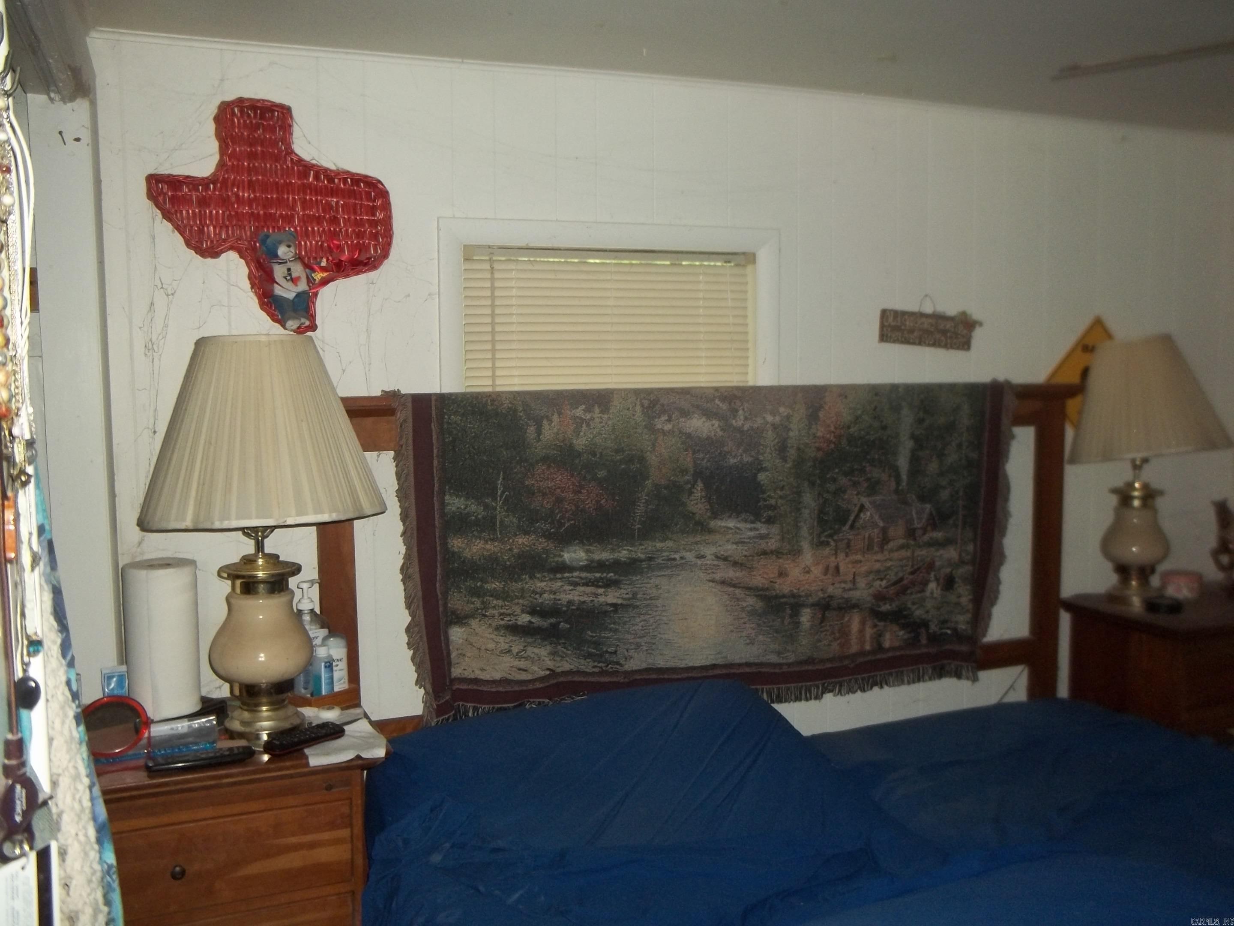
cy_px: 463
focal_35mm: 33
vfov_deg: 42.9
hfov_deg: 55.4
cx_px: 617
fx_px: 1176
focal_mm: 5.9
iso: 160
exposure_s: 1/30
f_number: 3.3
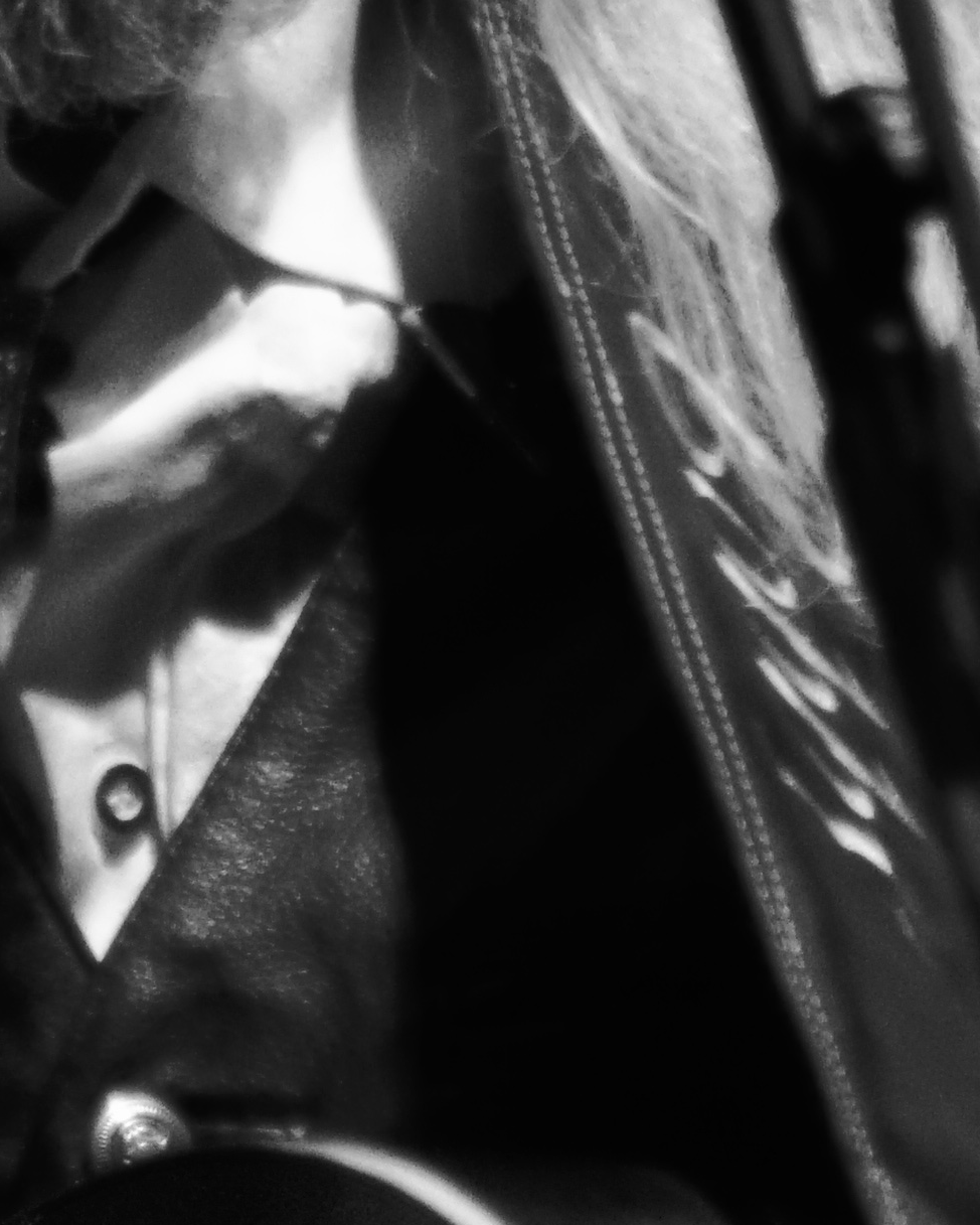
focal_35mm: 1041
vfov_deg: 1.9
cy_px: 490
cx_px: -429
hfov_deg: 1.5
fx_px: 37732
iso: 1250
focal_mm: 150
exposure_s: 1/250
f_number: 4.5
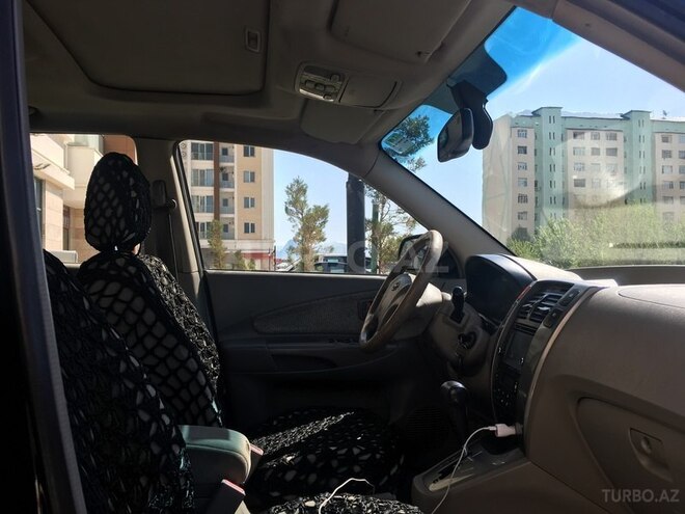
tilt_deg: +1.5
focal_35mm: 29
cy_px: 257
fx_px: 574
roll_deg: +0.6
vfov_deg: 48.2
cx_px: 342
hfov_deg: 61.7
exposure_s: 1/732
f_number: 2.2
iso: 25
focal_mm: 4.15
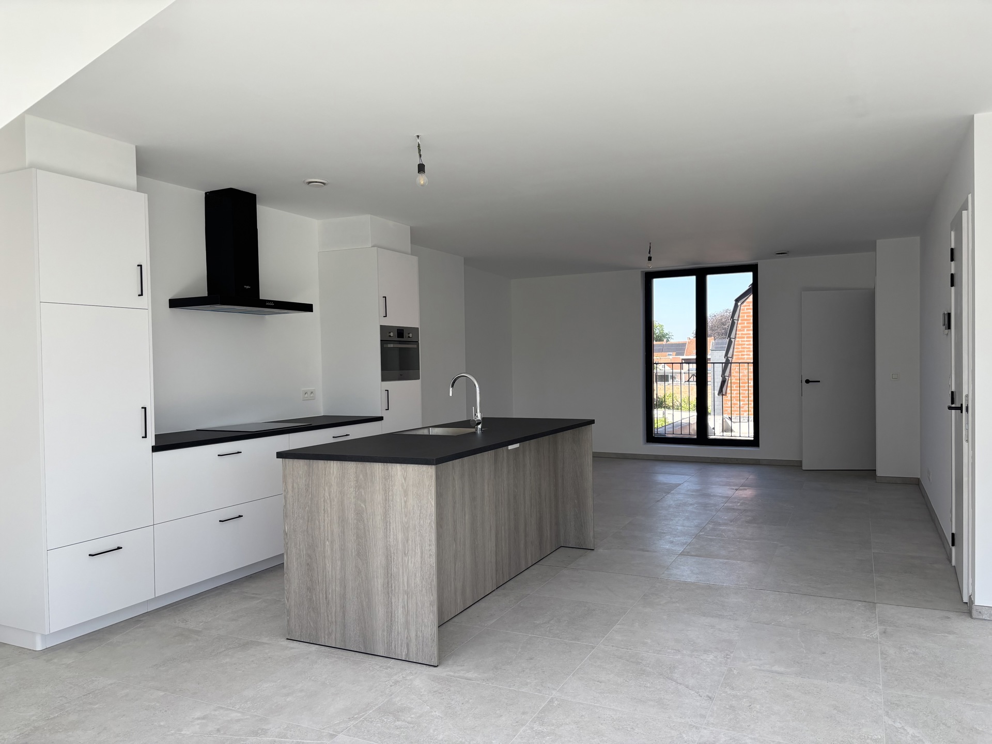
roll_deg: +0.9
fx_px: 745
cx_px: 496
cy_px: 372
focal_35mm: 26
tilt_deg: -1.4
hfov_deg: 67.3
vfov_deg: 53.1
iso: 50
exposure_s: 1/351
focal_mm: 5.96
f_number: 1.6
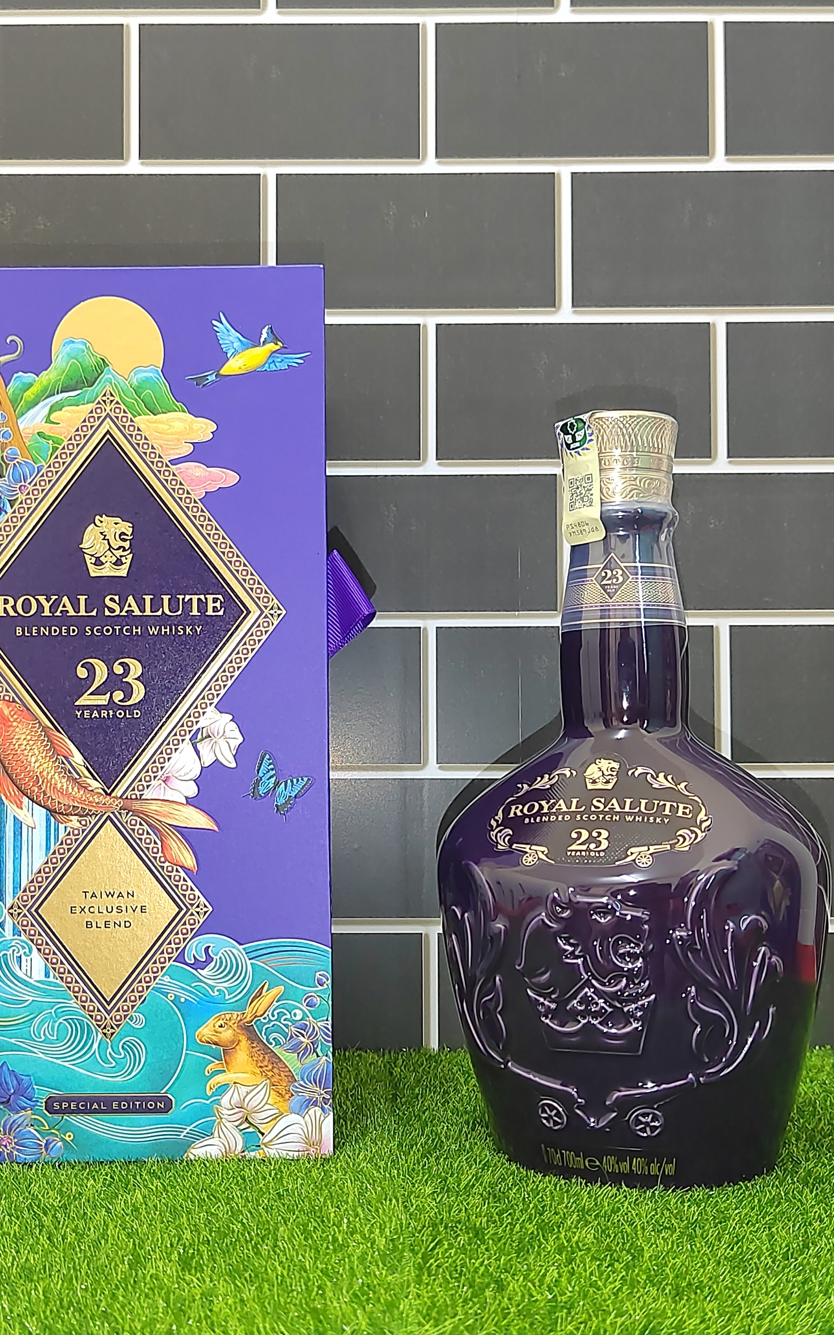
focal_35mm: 38
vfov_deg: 51.5
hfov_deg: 33.5
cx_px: 334
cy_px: 678
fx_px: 1382
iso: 2134
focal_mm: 5.52
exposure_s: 1/33.3
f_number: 1.9
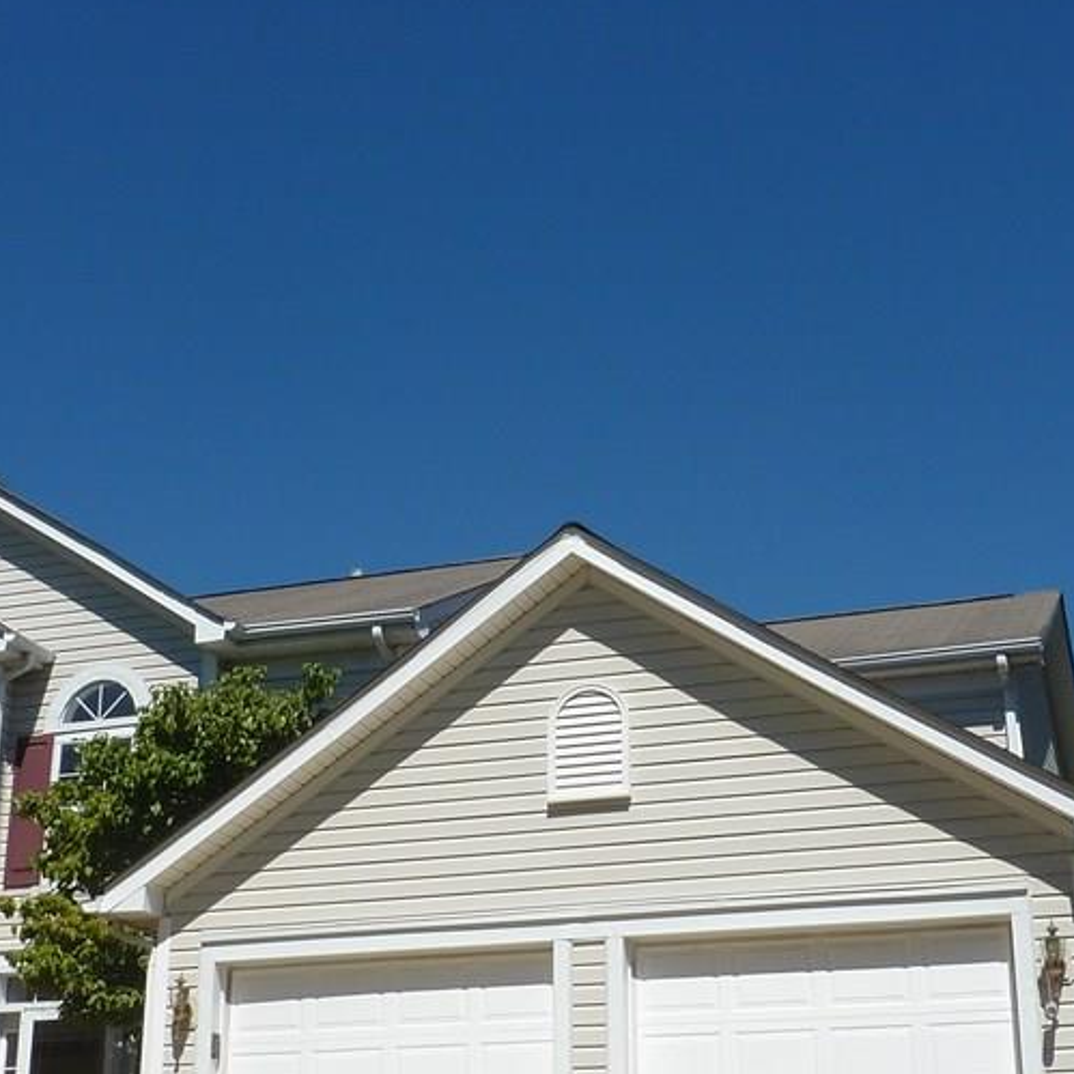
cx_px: 508
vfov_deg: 29.5
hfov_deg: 29.5
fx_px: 2036
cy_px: 560
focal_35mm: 58
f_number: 5.6
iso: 80
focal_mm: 4.4
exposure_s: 1/640
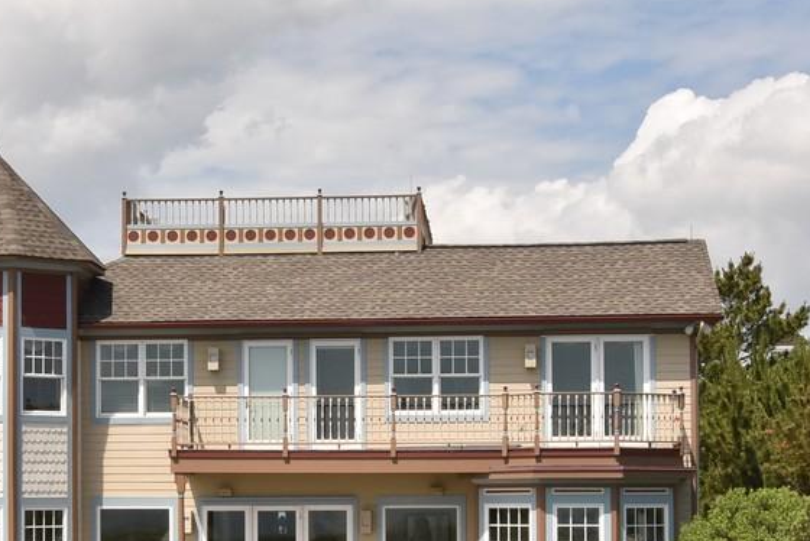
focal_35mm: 90
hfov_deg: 22.5
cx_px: 275
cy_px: 435
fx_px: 2026
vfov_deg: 15.1
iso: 800
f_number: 16
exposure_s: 1/1000
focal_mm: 24
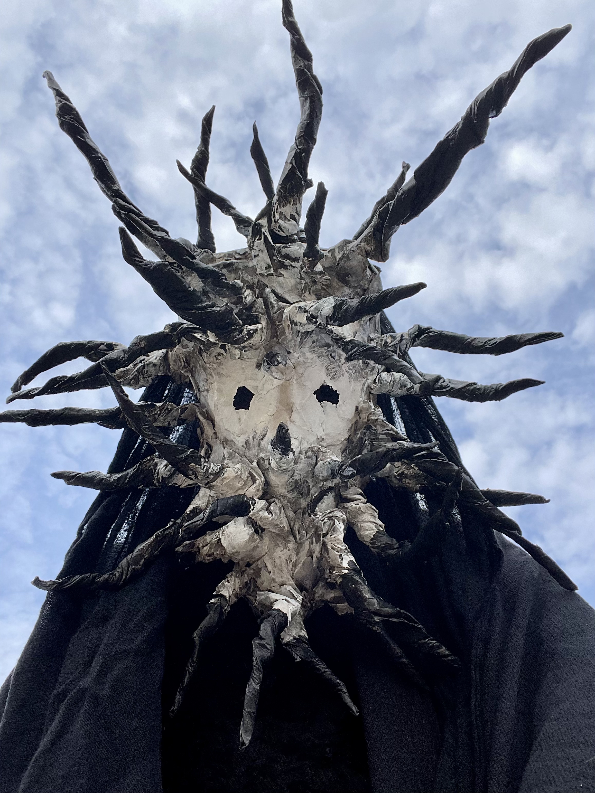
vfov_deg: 60.0
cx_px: 298
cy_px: 396
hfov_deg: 46.8
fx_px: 688
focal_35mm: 30
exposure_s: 1/330
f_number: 2.2
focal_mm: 2.71
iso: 25
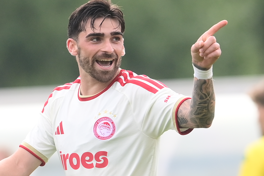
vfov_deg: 2.3
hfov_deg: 3.5
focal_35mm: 596
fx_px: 4370
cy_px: 99
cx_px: 115
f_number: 4
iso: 800
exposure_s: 1/1000
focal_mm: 400
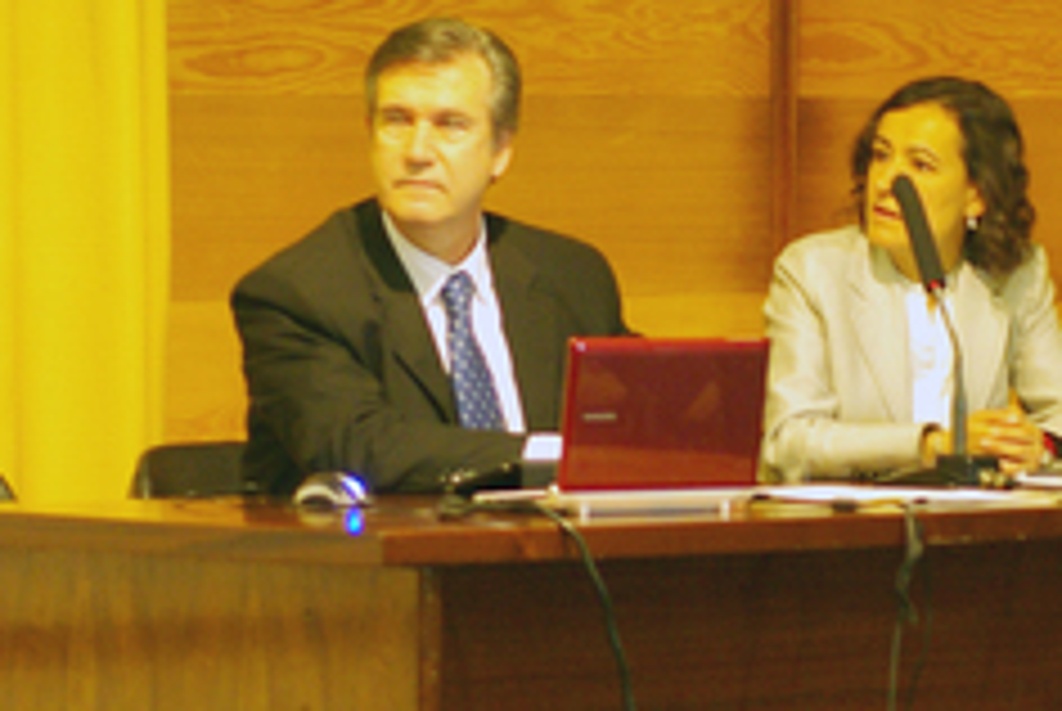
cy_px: 398
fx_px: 9215
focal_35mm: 312
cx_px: 639
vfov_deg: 4.4
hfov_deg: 6.6
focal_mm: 70
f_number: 2.8
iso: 400
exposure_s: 1/10
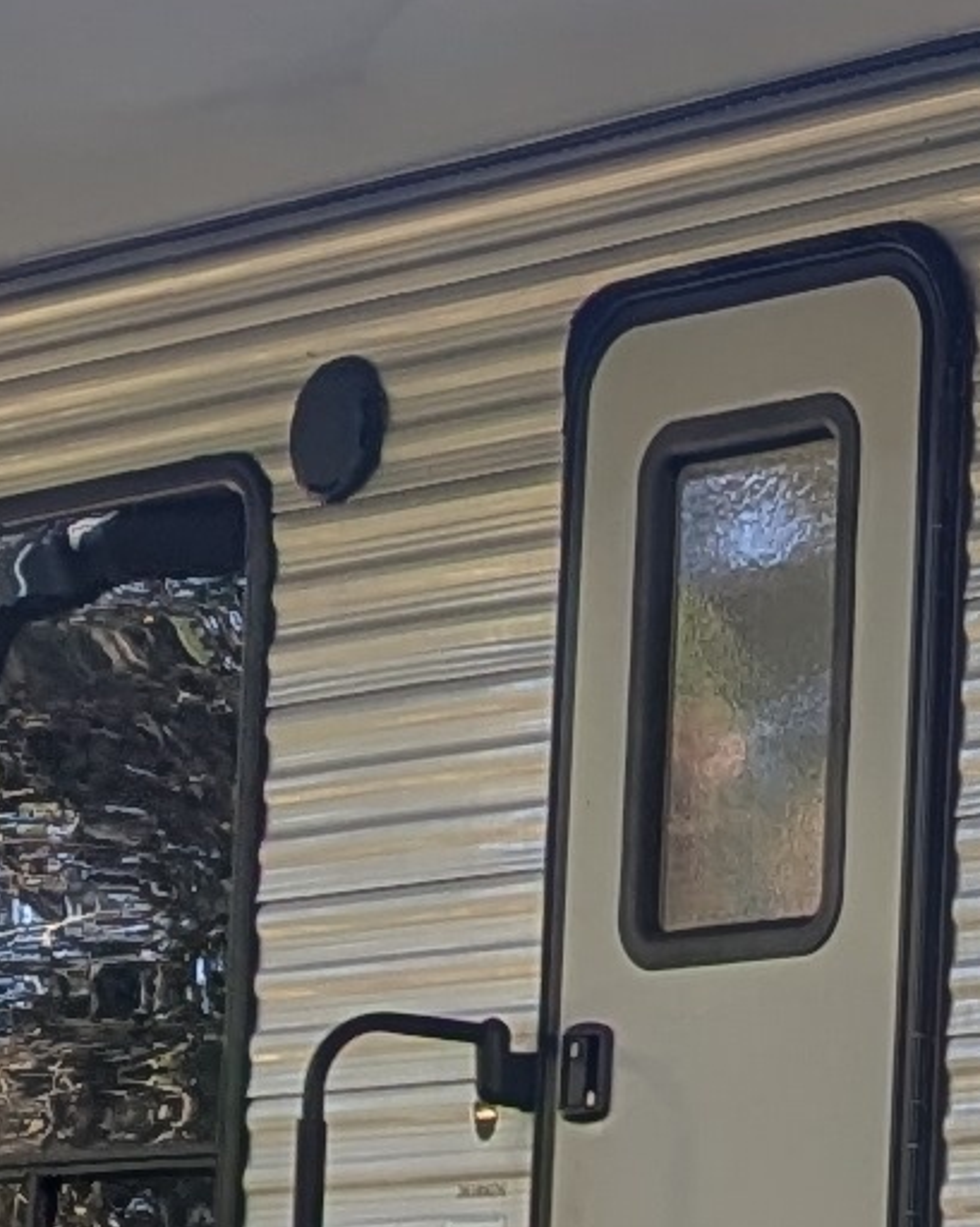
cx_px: 2032
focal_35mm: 187
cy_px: 1467
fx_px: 6786
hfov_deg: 7.9
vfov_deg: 10.2
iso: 47
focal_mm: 6.81
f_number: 1.85
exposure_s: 1/760
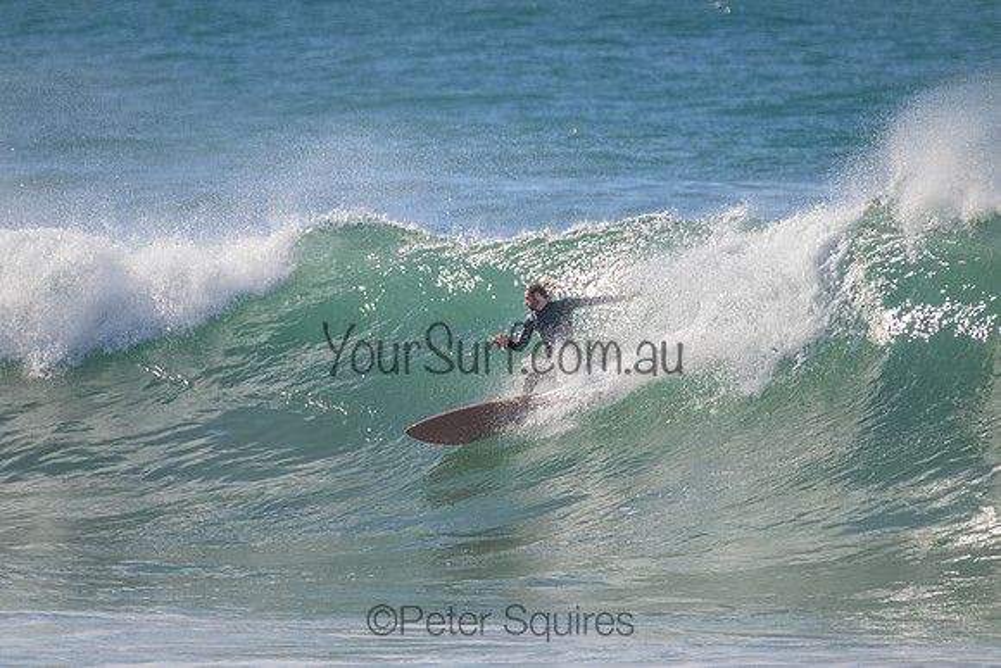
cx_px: 500
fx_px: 22249
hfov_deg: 2.6
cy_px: 334
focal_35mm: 800
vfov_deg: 1.7
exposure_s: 1/2000
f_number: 11
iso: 1000
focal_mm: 800
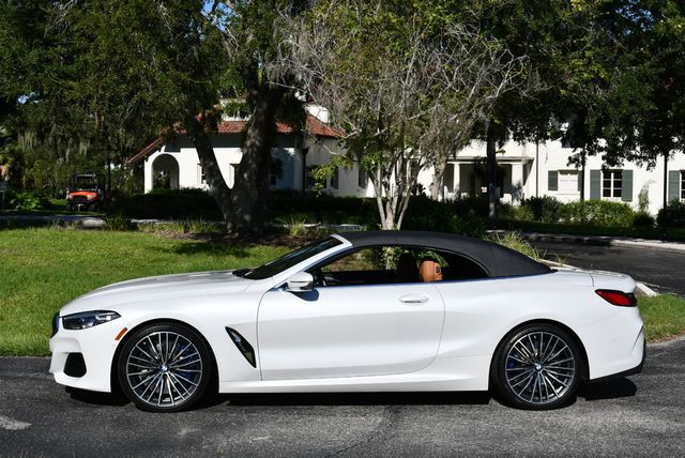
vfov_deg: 24.2
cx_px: 342
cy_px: 229
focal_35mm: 56
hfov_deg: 35.6
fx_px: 1066
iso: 100
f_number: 9
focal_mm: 28
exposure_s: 1/320
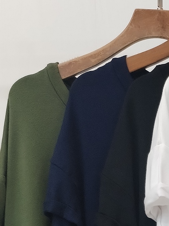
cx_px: 309
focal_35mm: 106
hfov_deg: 12.6
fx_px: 691
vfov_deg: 17.4
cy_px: 295
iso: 471
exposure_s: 1/60
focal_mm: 4.75
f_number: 1.8
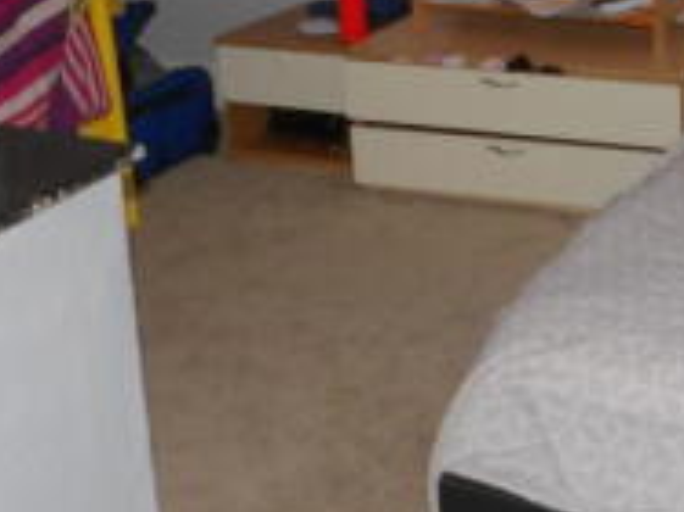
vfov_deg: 18.7
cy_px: -75
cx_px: 572
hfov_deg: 25.4
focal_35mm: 75
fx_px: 1481
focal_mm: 4.3
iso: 200
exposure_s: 1/15
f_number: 4.1
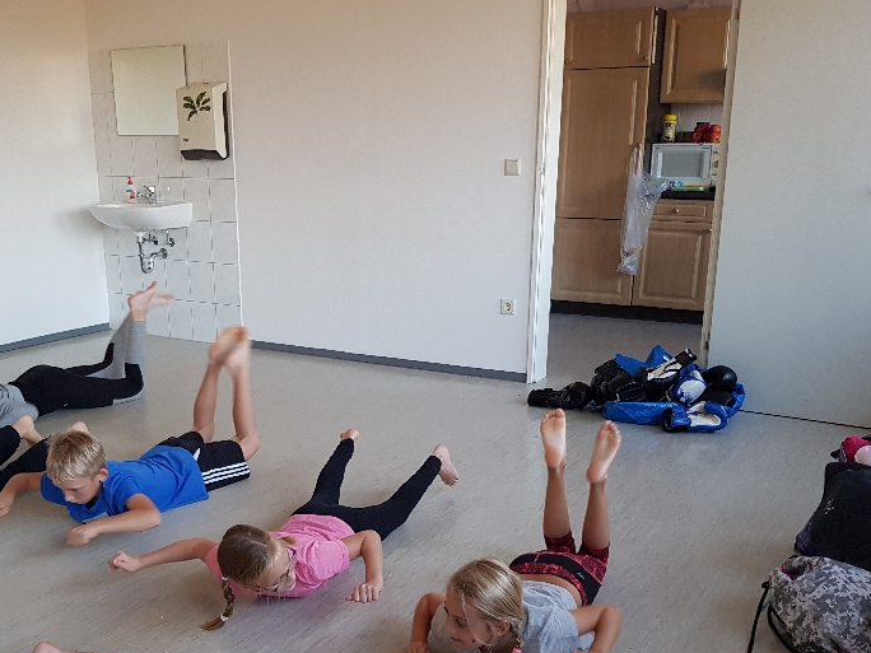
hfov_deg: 48.8
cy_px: 429
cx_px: 369
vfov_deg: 37.4
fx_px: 956
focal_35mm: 38
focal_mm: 4.2
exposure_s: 1/50
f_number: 1.7
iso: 100
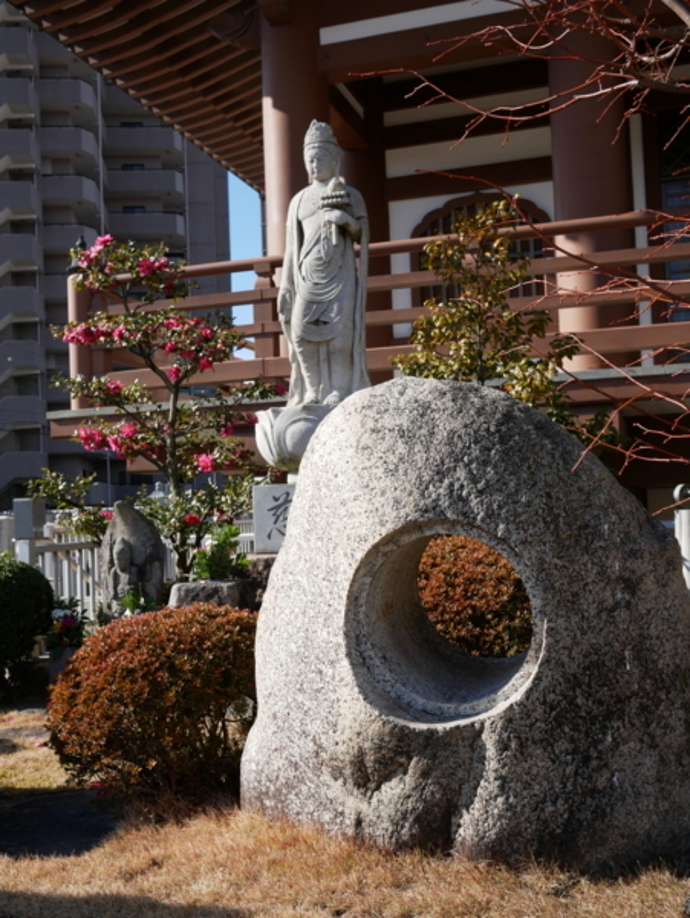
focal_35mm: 40
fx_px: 1062
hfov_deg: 36.0
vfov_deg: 46.8
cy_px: 459
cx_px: 345
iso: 200
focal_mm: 20
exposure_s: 1/800
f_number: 5
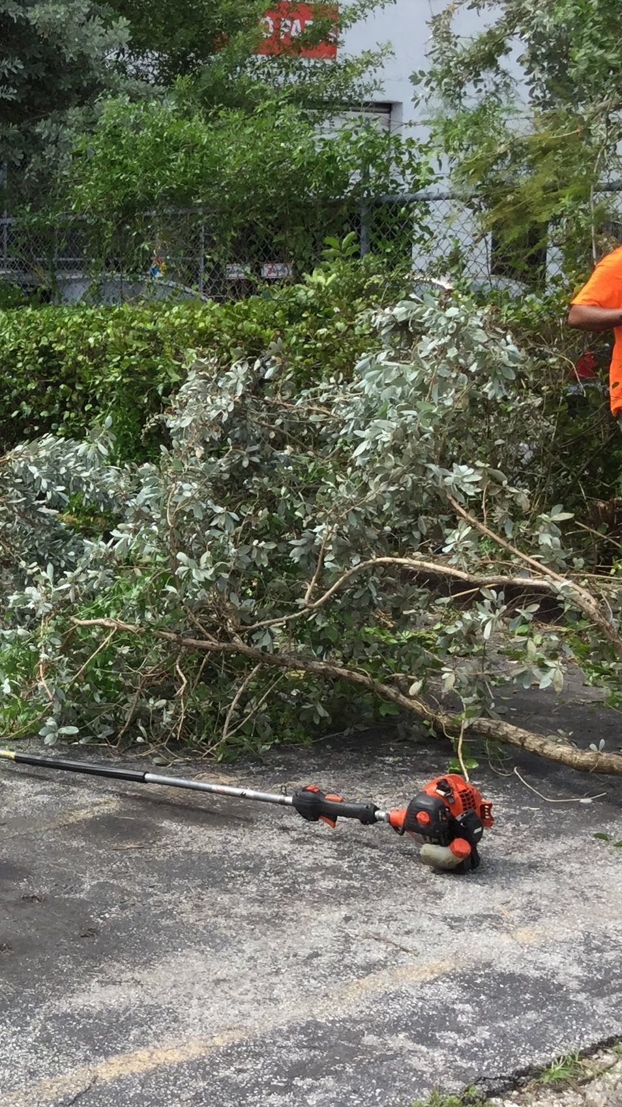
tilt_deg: -10.8
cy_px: 512
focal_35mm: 65
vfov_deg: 32.3
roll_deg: -1.0
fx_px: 1906
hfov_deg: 17.6
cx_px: -146
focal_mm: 3.3
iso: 25
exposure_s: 1/622
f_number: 2.4
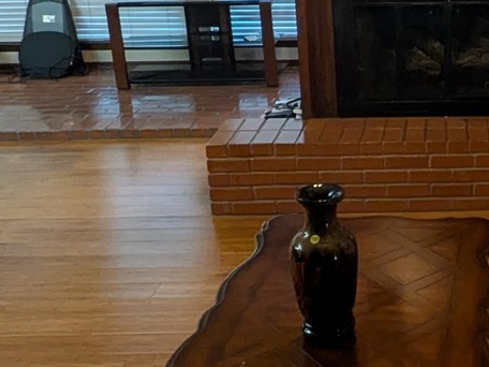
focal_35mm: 59
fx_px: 833
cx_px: 466
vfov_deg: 24.6
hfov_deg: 30.8
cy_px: 107
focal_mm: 1.83
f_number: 2.2
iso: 365
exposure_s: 1/24
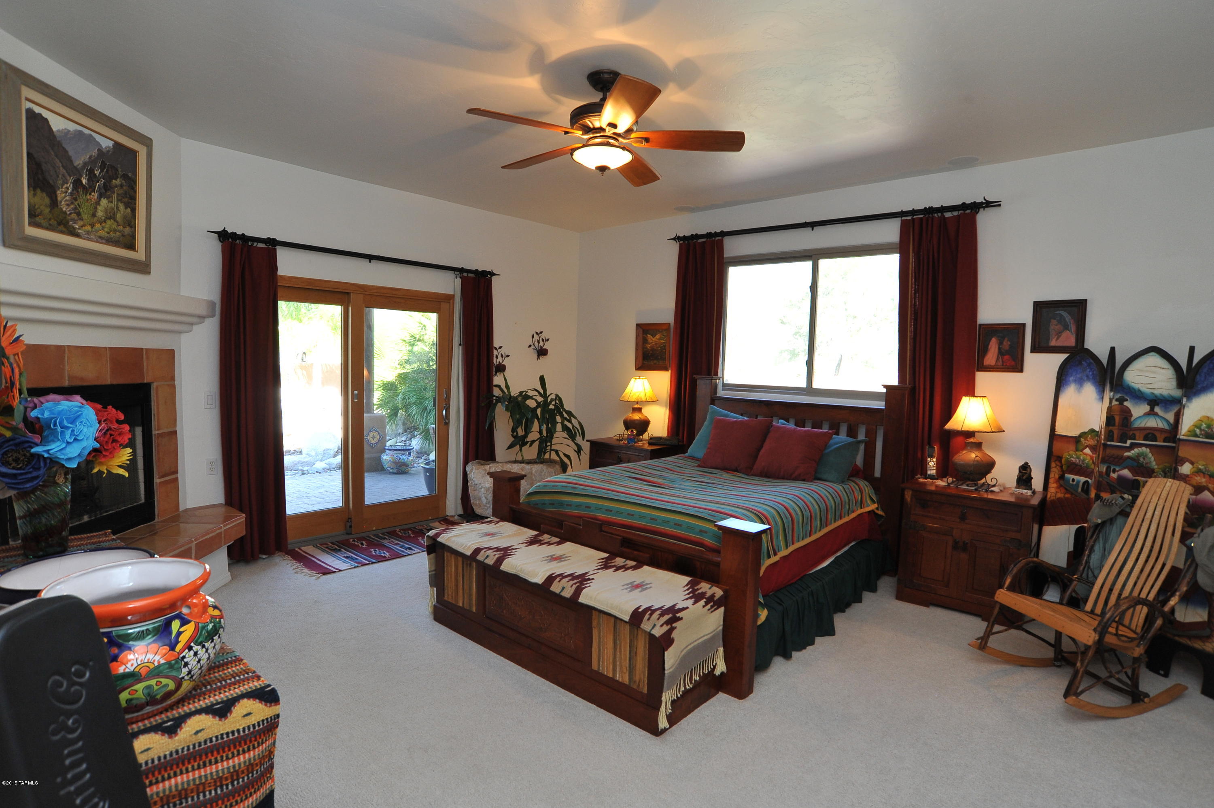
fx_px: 607
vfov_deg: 67.3
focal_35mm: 18
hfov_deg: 90.0
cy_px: 404
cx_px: 607
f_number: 8
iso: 1000
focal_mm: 18
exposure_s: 1/30
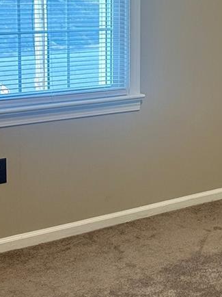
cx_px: 224
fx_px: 728
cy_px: 70
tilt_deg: -7.4
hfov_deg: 17.0
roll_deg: -1.7
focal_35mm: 85
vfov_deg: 22.8
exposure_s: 1/60
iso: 125
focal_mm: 6.86
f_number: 1.78
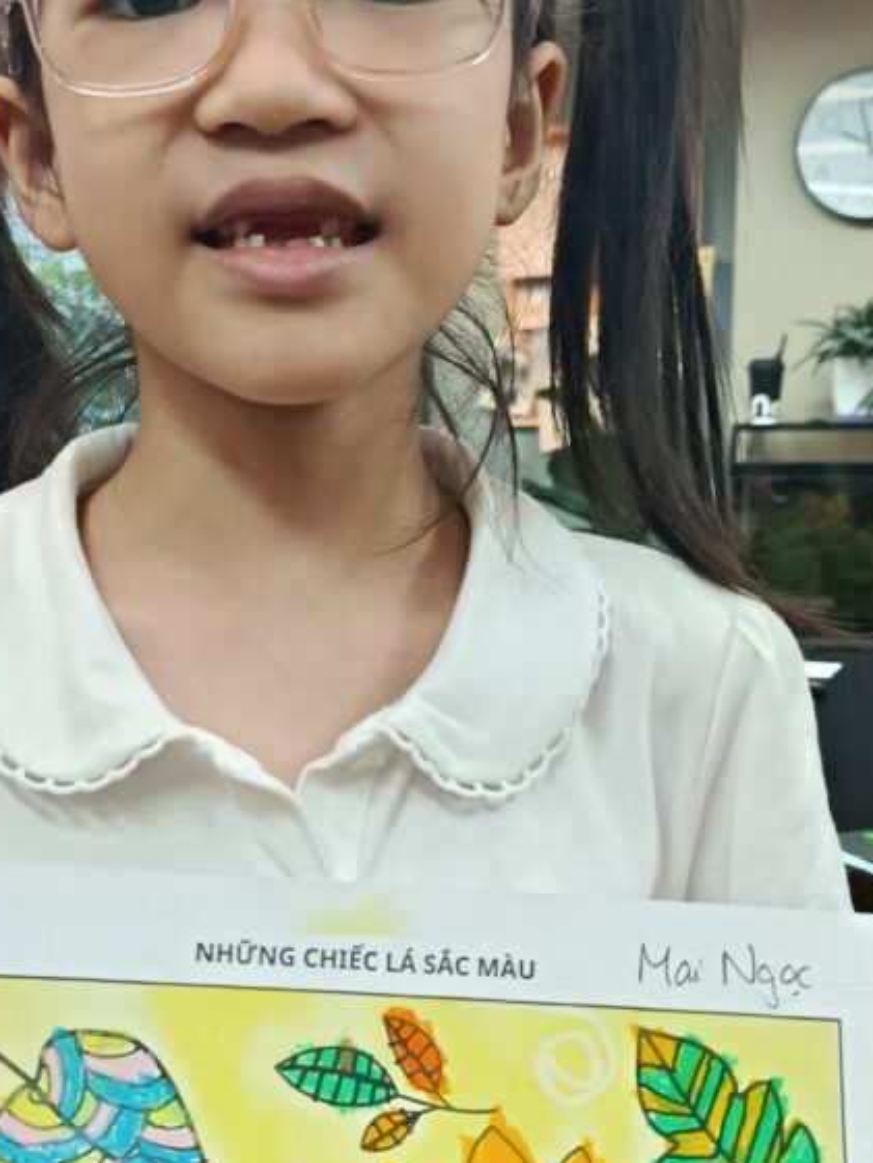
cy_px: 716
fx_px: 1916
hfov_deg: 25.6
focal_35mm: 57
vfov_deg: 33.6
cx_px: 315
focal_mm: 5.24
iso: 361
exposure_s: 1/100
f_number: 1.7
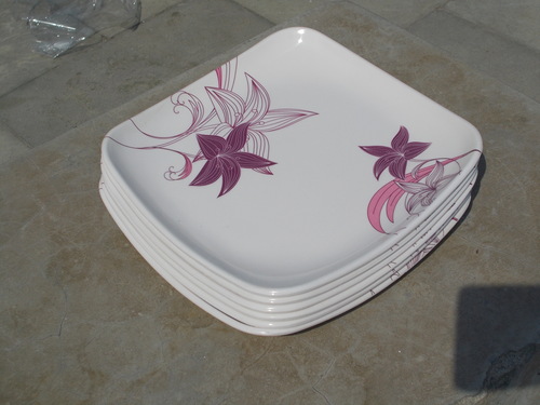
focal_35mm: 58
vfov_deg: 25.2
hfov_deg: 33.2
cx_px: 270
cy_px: 202
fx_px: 905
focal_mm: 10.3
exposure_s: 1/320
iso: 80
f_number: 12.3
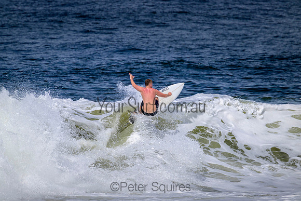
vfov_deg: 1.7
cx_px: 150
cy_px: 100
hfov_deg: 2.6
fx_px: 6690
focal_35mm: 800
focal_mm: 800
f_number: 11
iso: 400
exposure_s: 1/2000
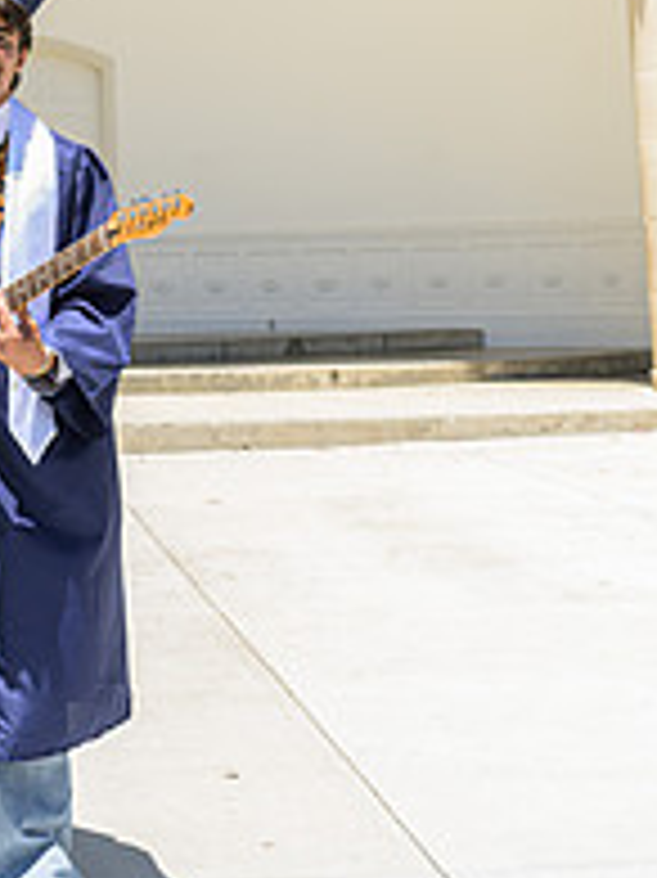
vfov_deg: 26.4
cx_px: 50
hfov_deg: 20.5
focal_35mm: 70
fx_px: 1773
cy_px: 5
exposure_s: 1/5000
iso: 800
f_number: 4
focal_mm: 31.5
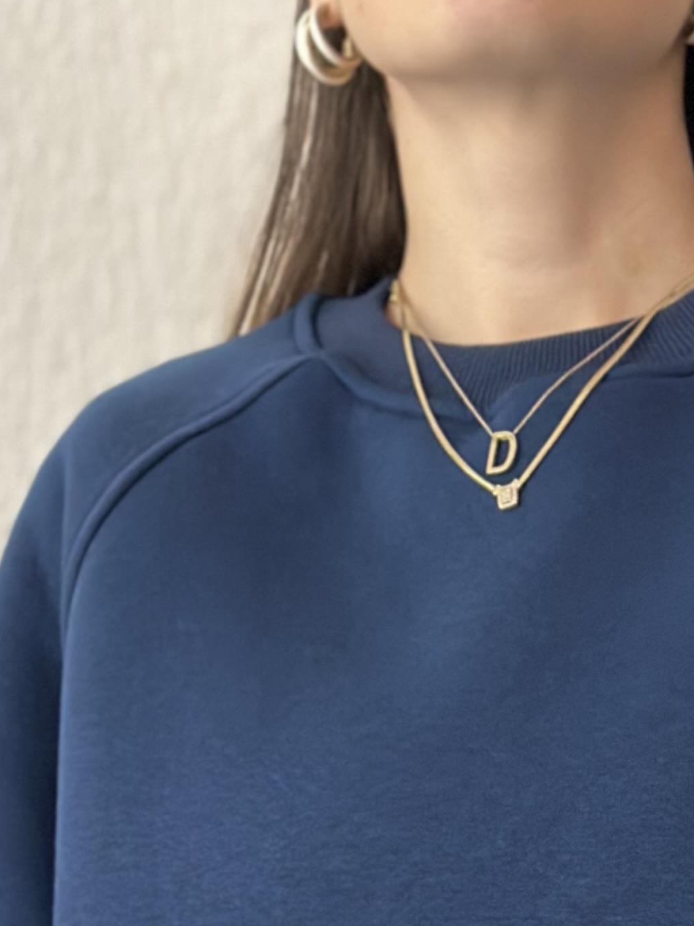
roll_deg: -0.4
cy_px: 1277
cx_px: 566
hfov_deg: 10.4
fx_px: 3796
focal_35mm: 142
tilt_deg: +3.4
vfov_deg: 13.3
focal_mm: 6.86
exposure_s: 1/60
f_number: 1.78
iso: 320
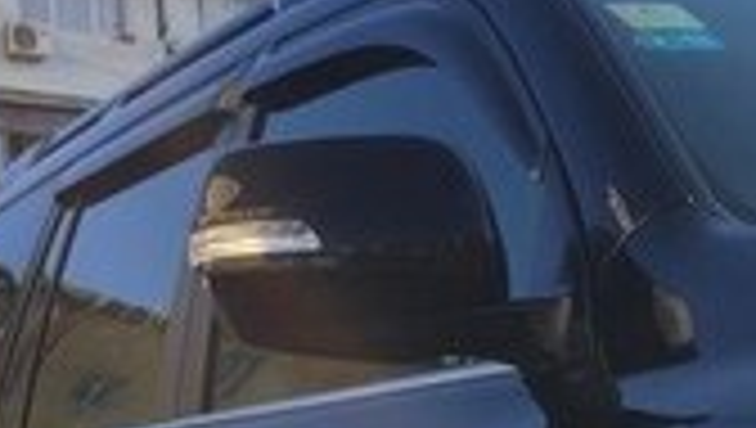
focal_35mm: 124
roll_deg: +4.0
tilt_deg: -1.7
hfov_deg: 16.3
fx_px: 2489
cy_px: 800
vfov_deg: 9.3
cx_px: 986
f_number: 2.2
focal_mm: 4.15
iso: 32
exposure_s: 1/942
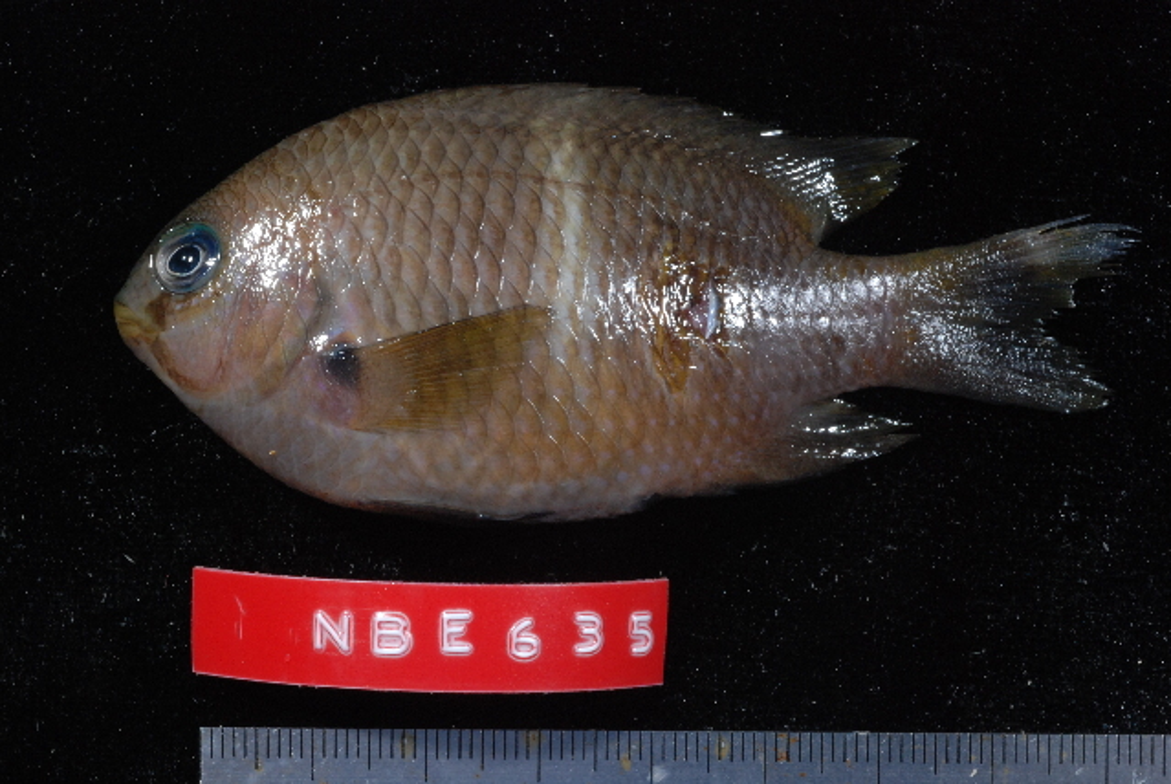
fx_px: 2932
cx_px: 586
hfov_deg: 22.6
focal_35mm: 90
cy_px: 392
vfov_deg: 15.2
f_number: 36
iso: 800
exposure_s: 1/60
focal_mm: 60
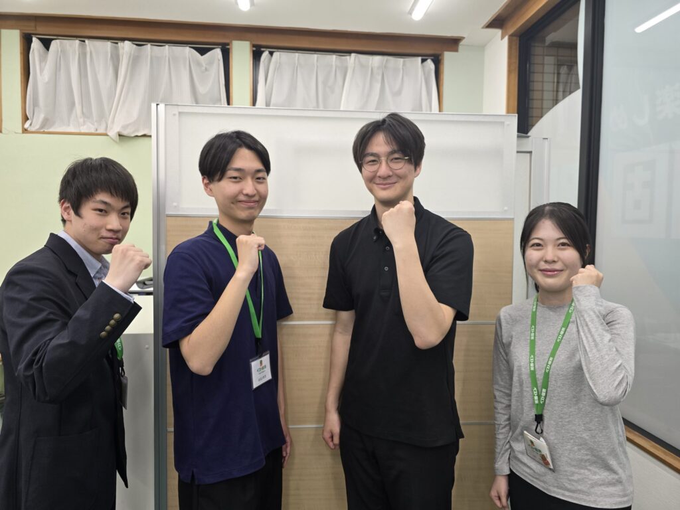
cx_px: 340
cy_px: 255
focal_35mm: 23
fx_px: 452
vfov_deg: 58.9
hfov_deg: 73.9
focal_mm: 6.3
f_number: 1.7
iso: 100
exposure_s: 1/100
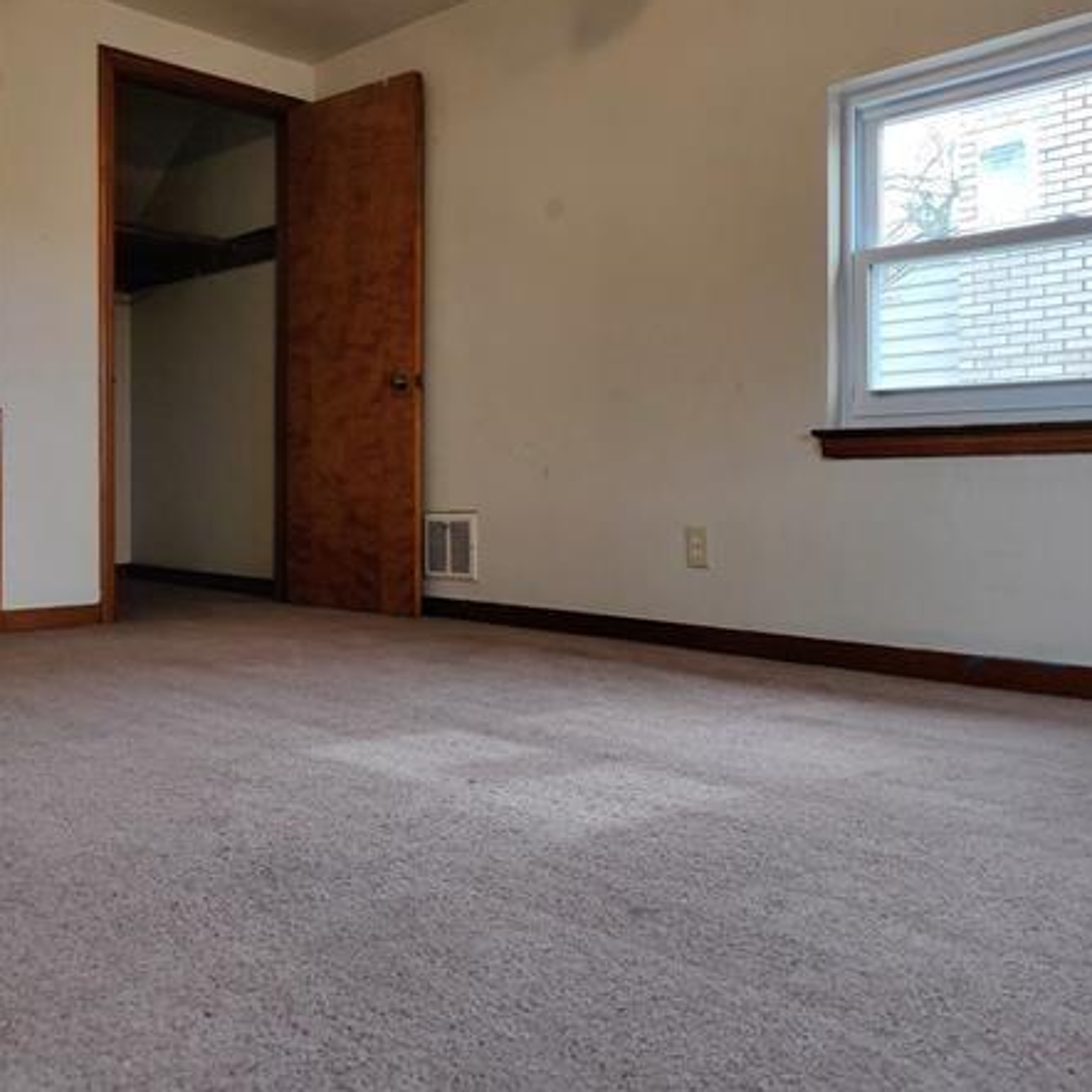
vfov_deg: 53.9
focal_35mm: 30
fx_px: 1071
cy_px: 492
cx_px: 551
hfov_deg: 54.0
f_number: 1.7
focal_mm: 4.25
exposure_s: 1/100
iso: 160
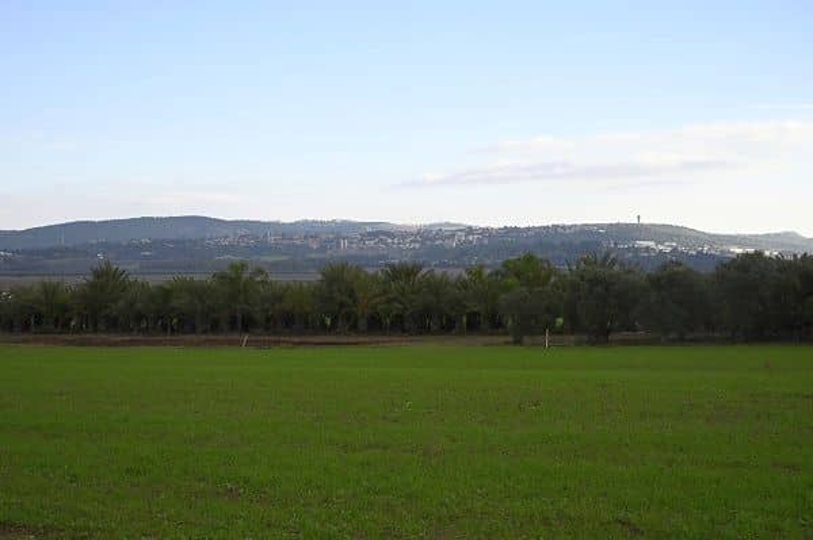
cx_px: 406
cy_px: 270
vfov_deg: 22.2
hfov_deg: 32.9
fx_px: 1376
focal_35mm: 61
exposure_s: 1/320
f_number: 9
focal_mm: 61
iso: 400
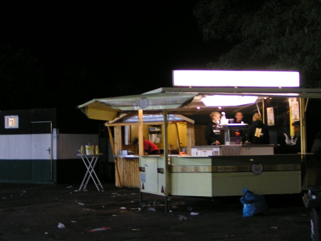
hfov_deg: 27.4
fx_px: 659
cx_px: 139
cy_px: 119
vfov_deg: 20.7
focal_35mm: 71
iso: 200
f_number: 3.2
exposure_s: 1/15
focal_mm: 8.7
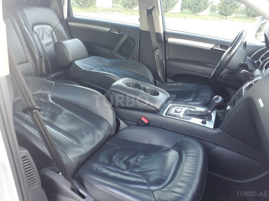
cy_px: 100
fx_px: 210
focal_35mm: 27
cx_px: 134
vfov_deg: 51.4
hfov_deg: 65.3
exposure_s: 1/33
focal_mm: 3.6
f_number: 1.9
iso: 200
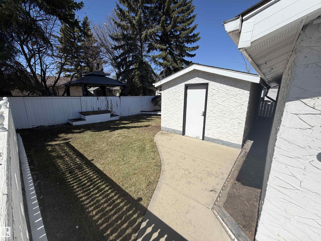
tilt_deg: -12.0
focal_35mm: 14
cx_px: 160
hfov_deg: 102.1
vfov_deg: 85.7
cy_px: 120
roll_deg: -0.5
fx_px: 130
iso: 20
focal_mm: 2.22
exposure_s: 1/1312
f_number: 2.2
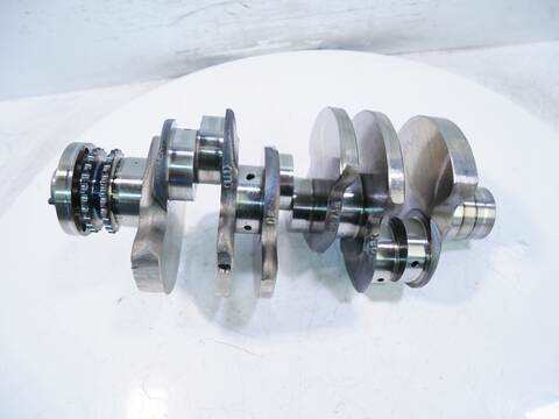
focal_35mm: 24
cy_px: 210
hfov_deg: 71.6
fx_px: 388
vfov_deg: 56.8
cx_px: 280
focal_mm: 12
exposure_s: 1/60
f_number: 3.5
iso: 250
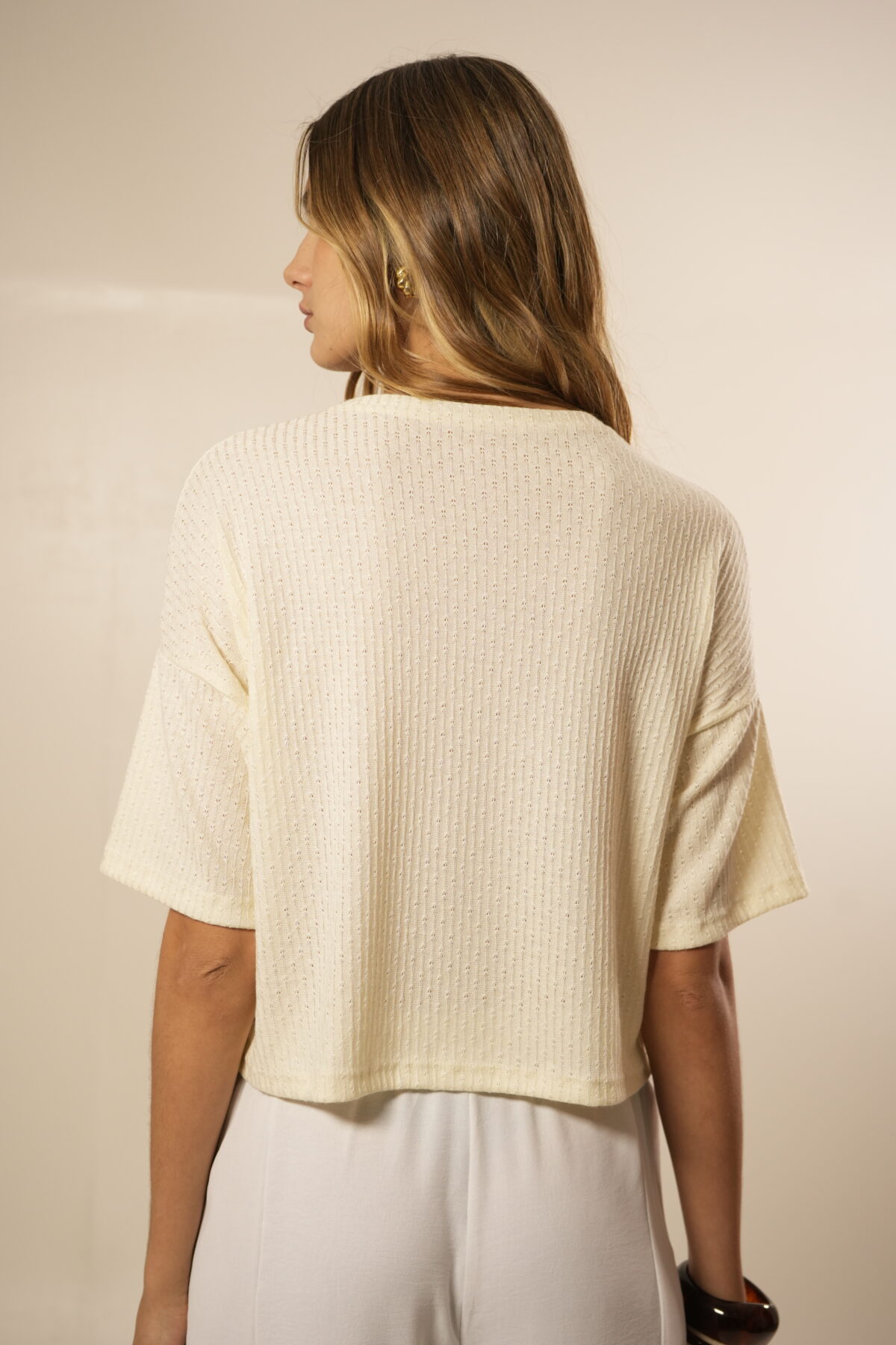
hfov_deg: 27.0
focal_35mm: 50
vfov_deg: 39.6
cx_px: 448
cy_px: 672
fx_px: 1867
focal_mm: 50
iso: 1000
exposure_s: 1/125
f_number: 4
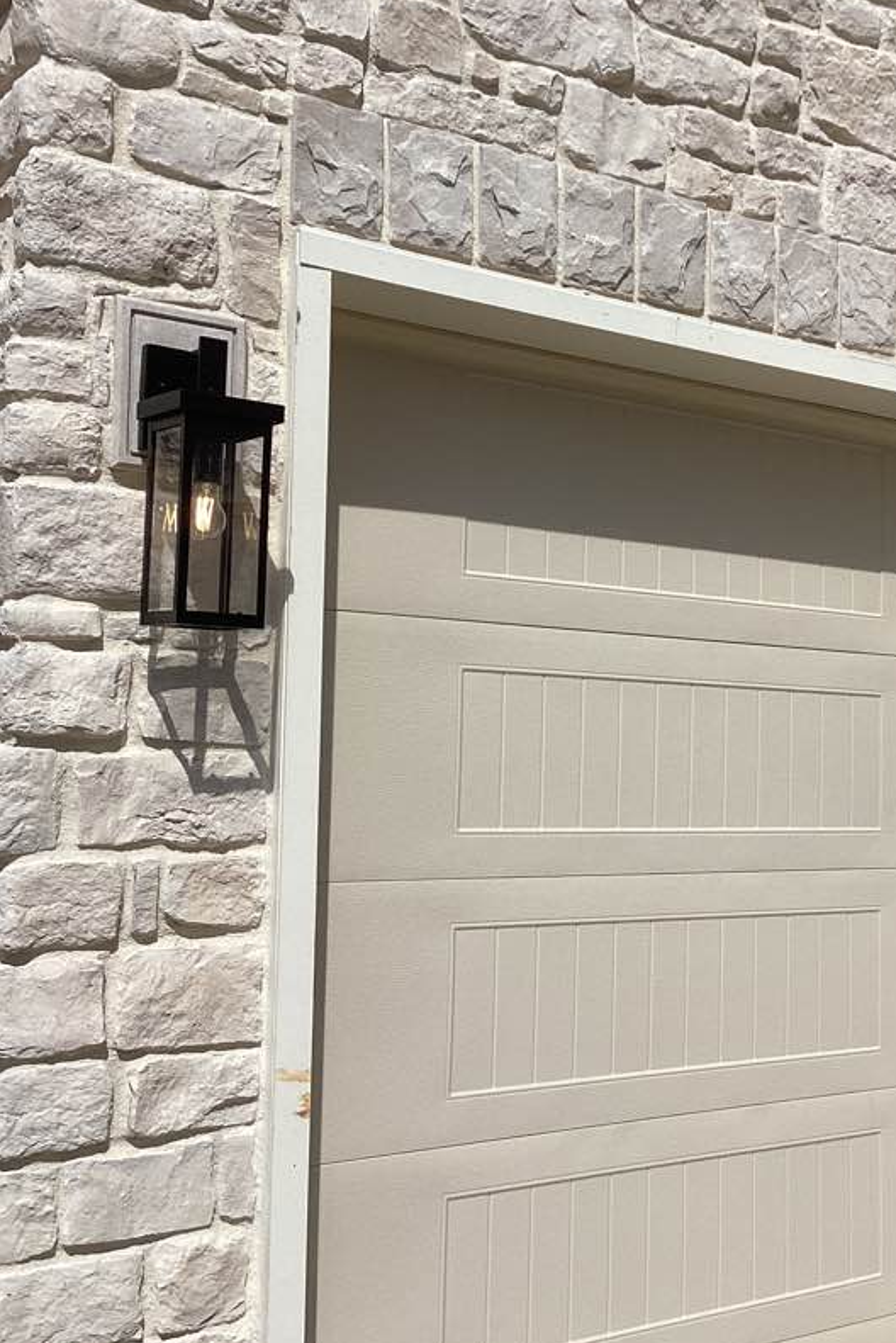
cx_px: 616
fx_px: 1641
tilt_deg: +7.0
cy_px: 671
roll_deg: -2.2
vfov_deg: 44.5
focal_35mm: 44
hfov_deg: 30.3
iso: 25
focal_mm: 3.3
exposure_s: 1/3704
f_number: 2.4
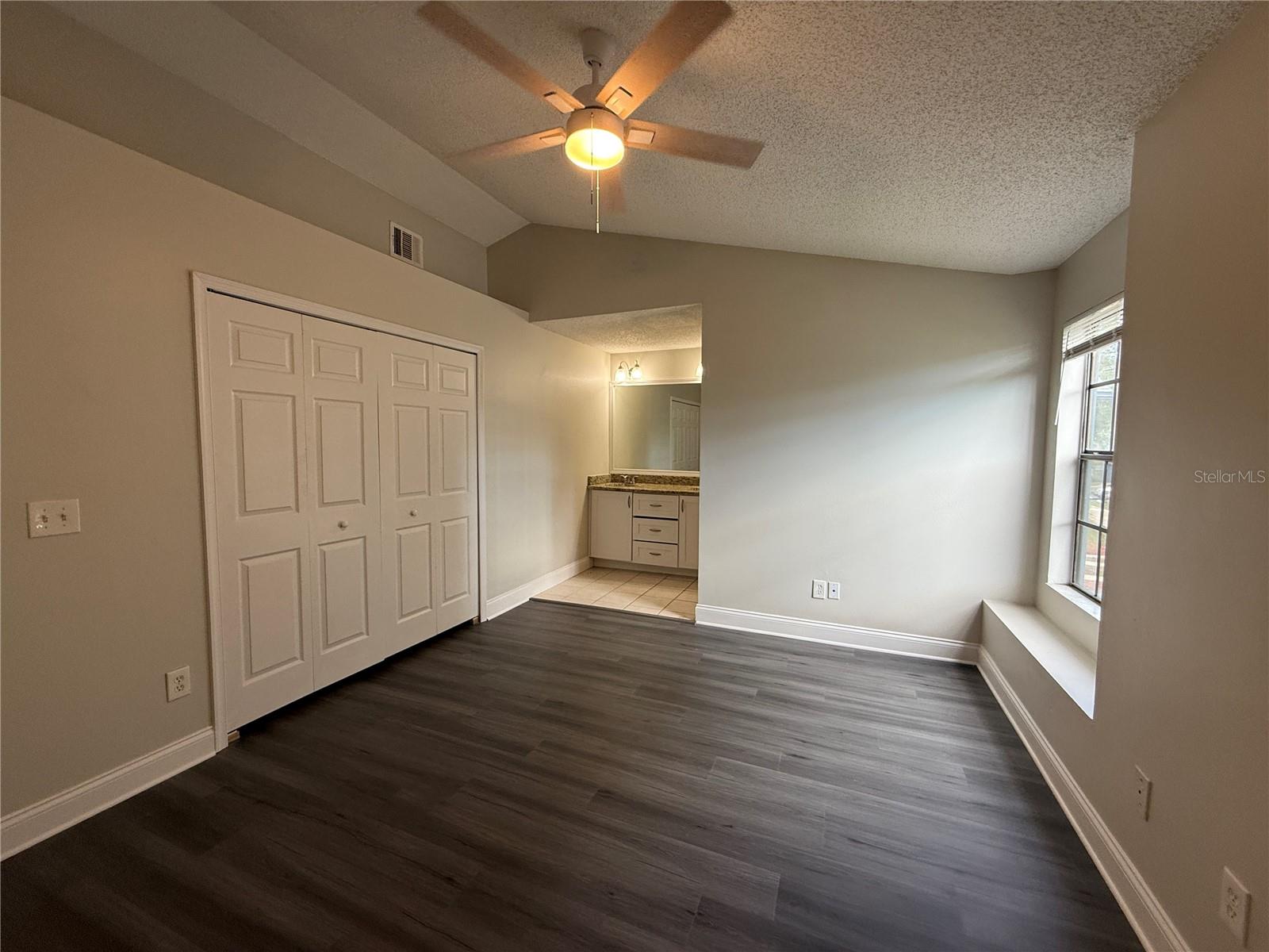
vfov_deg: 85.7
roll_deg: -0.3
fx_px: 513
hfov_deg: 102.1
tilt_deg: -3.2
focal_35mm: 14
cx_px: 634
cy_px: 476
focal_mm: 2.22
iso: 160
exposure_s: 1/120
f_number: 2.2
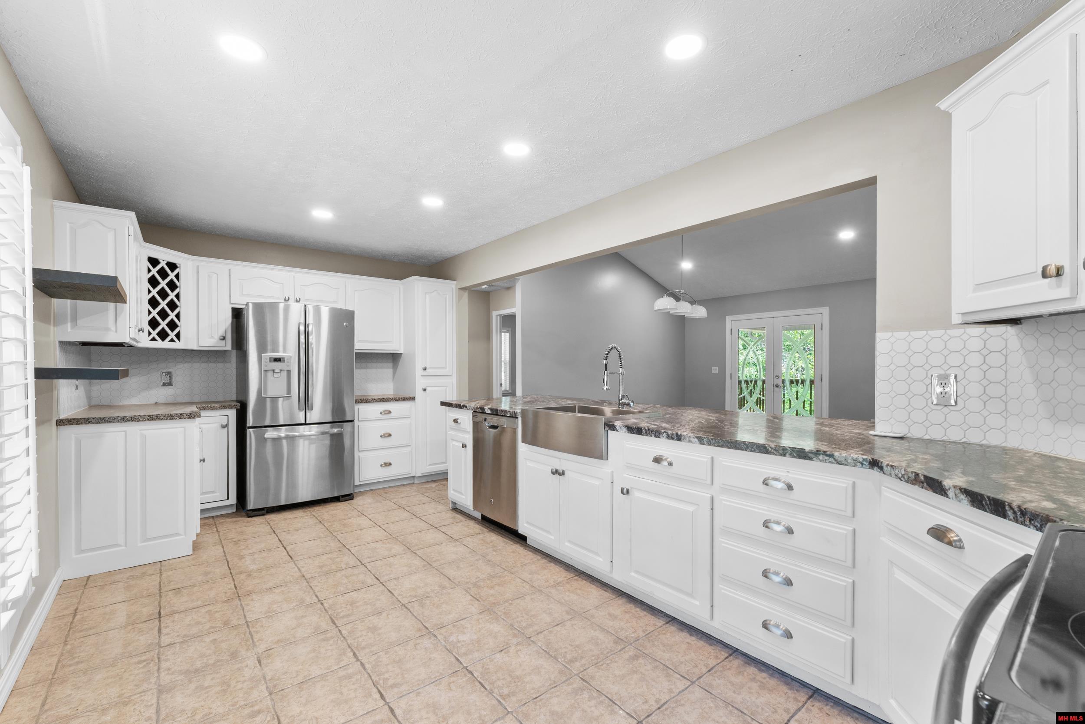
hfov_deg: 100.4
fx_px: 452
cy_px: 362
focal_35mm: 15
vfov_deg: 77.3
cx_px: 542
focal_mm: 10
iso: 320
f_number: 7.1
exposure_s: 1/5
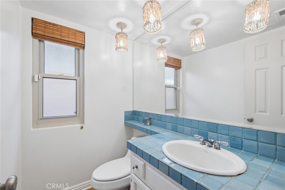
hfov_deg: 100.4
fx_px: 119
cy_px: 95
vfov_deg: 77.3
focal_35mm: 15
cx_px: 142
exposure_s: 1/10
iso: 200
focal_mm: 10
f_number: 8
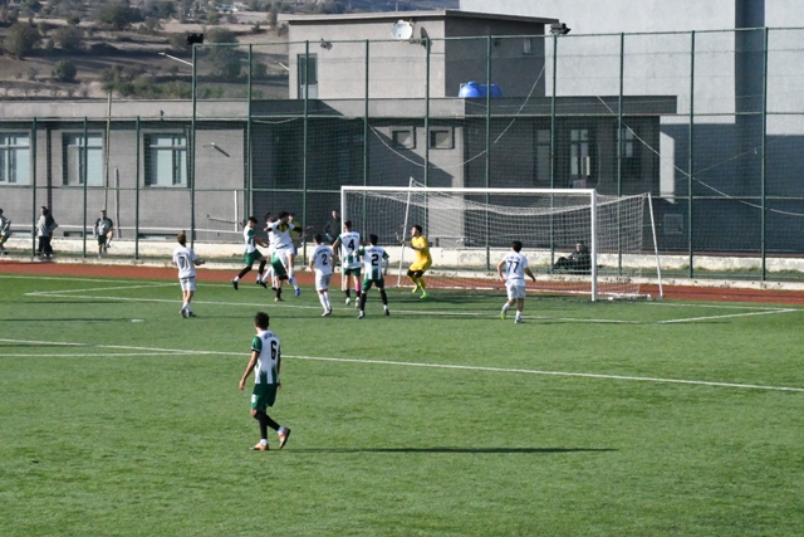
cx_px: 402
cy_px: 268
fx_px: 3015
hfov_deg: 15.2
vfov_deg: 10.2
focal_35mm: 135
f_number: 20
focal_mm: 90
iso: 20000
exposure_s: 1/6400
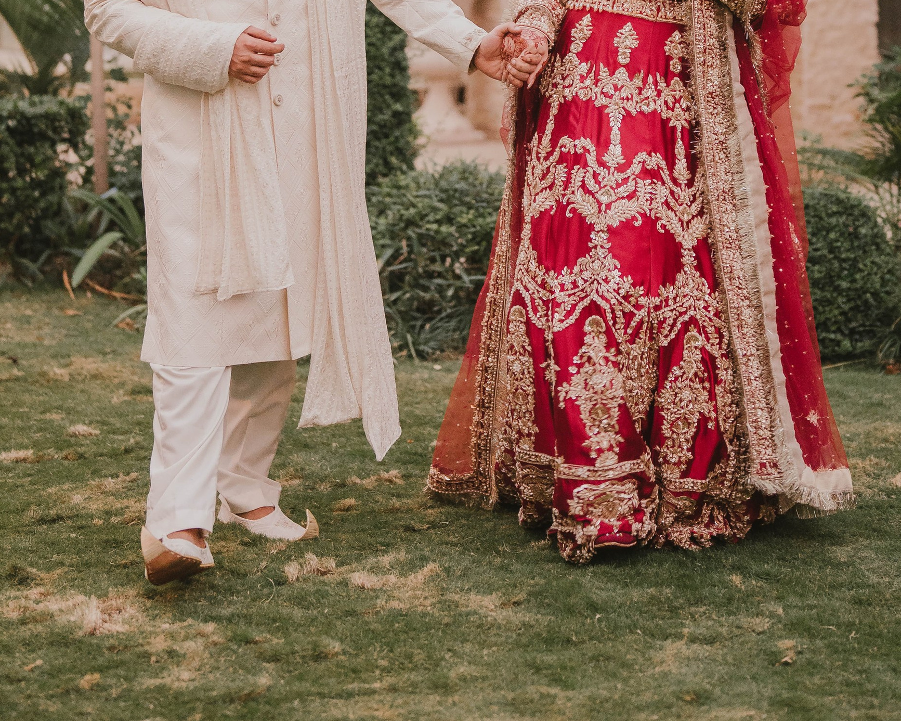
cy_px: -50
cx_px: 513
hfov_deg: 18.4
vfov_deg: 14.5
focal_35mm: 104
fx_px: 2773
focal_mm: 50
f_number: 1.8
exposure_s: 1/200
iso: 3200
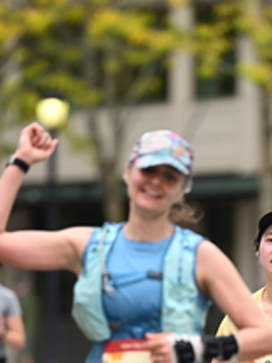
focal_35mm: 490
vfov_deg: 4.0
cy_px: 316
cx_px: 239
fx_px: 5134
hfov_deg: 3.0
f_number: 2.8
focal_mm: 200
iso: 640
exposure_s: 1/2000
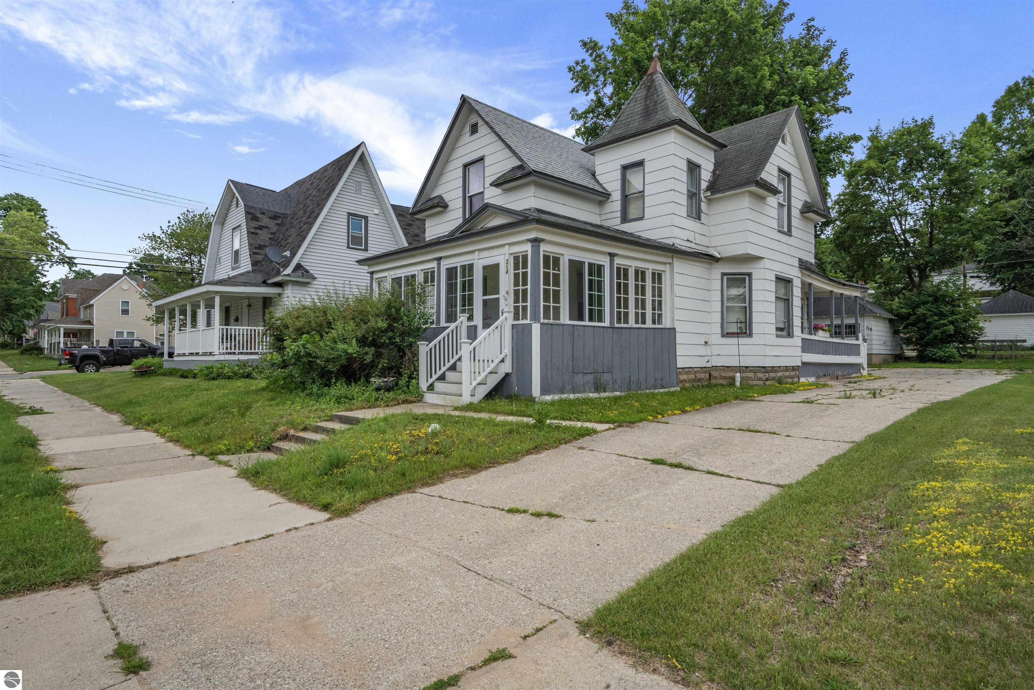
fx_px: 546
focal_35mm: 19
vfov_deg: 64.6
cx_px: 517
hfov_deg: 86.9
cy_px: 345
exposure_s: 1/320
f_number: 18
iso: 800
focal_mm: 19
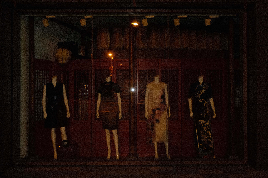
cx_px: 134
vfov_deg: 43.6
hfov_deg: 61.9
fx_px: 223
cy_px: 89
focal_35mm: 30
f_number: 3.8
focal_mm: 20.1
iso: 3200
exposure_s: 1/30
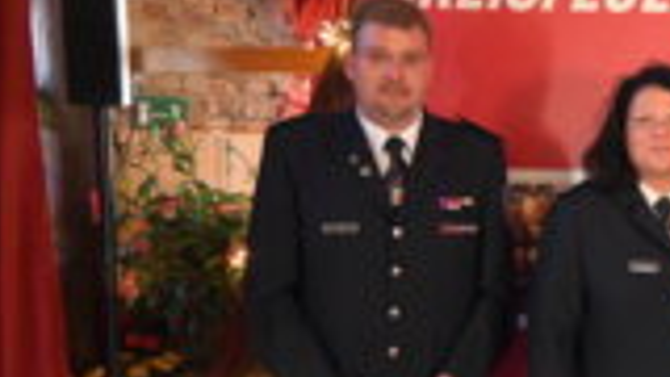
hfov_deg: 28.4
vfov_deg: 19.0
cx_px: 829
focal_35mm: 63
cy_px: 270
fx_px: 1119
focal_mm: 16
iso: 3600
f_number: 3.5
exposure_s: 1/60
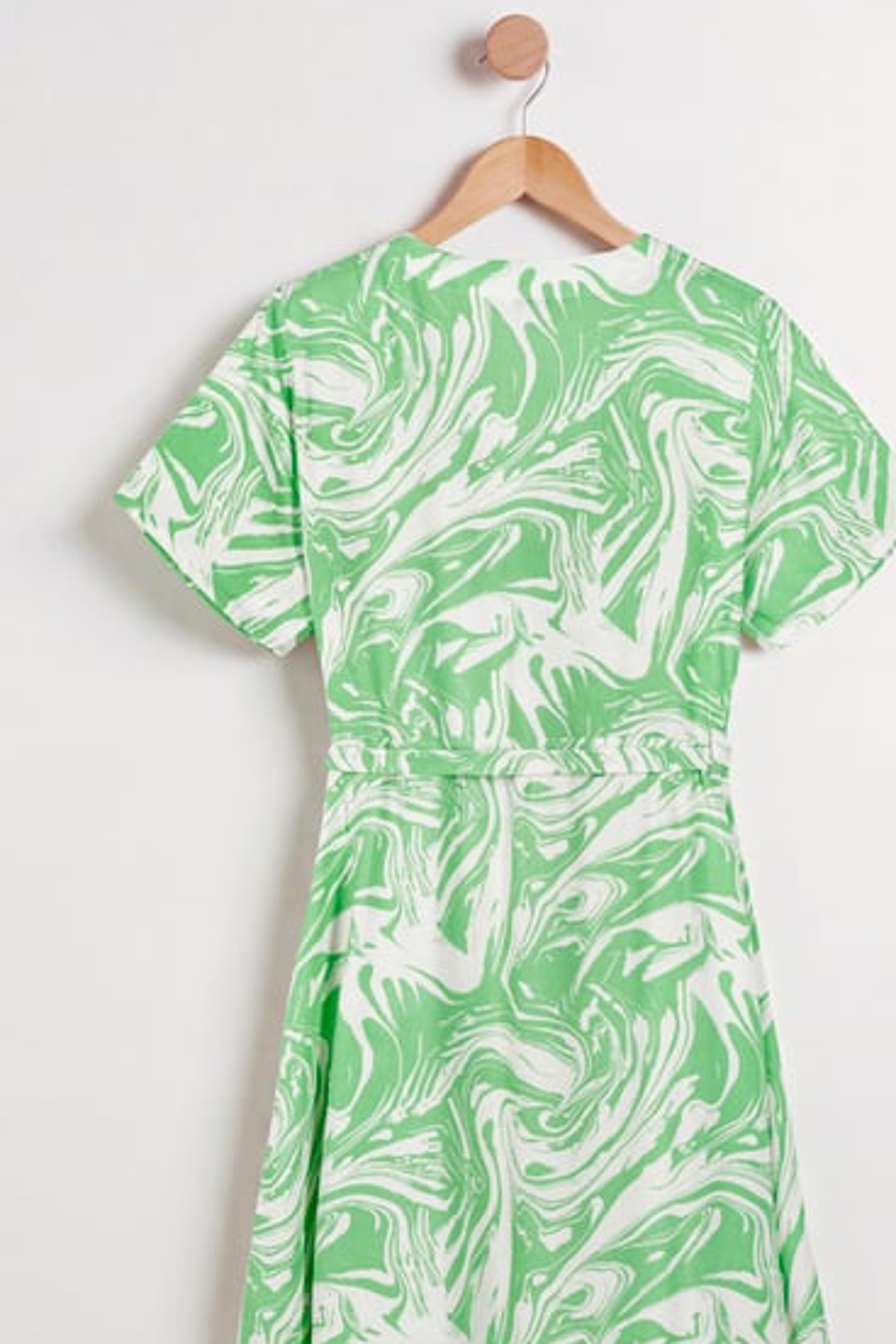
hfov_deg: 24.6
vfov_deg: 36.2
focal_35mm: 55
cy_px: 733
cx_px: 516
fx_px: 2053
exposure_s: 1/160
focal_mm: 46
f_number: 7.1
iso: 100
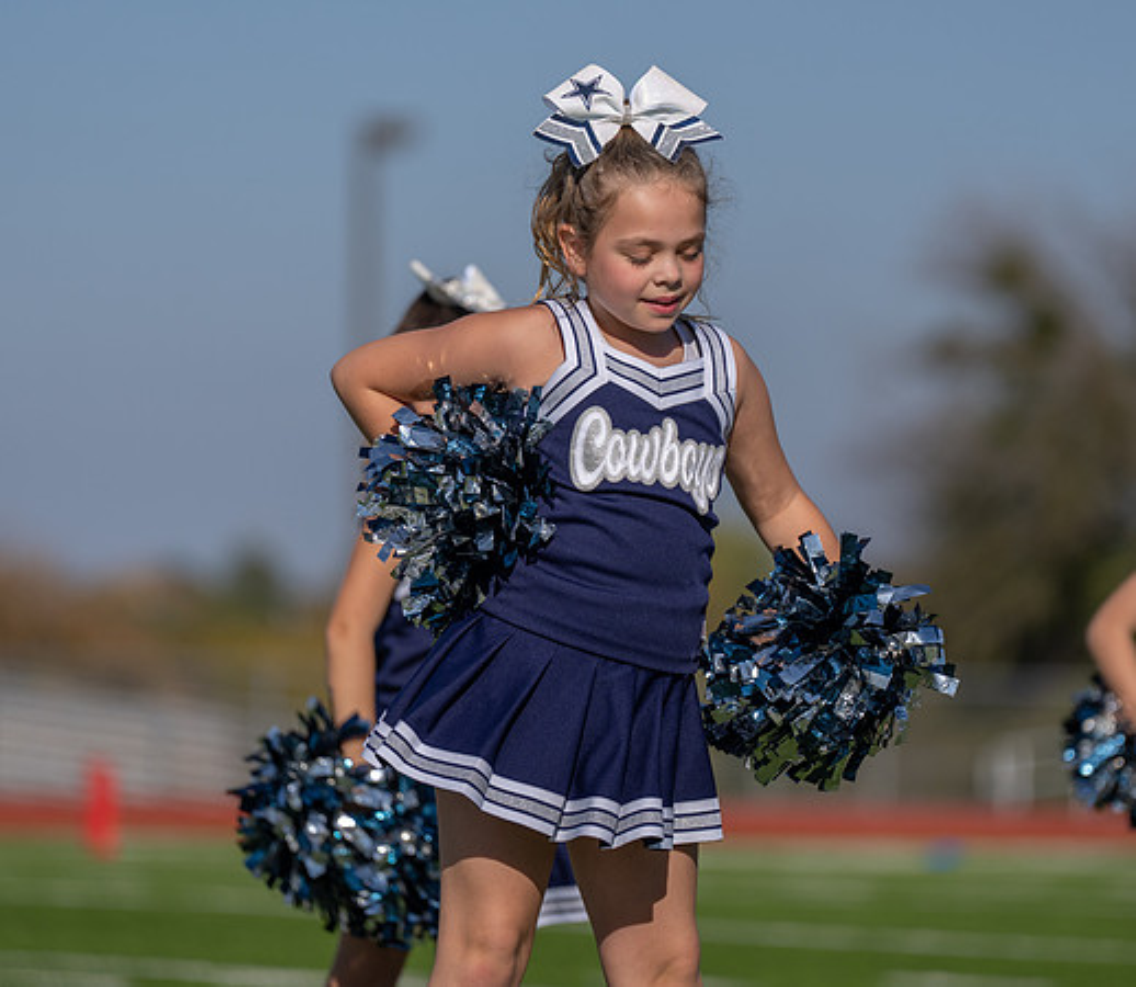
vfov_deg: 6.0
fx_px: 9466
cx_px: 658
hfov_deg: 6.9
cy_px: 427
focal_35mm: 272
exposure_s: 1/4000
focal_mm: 200
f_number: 2.8
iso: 100
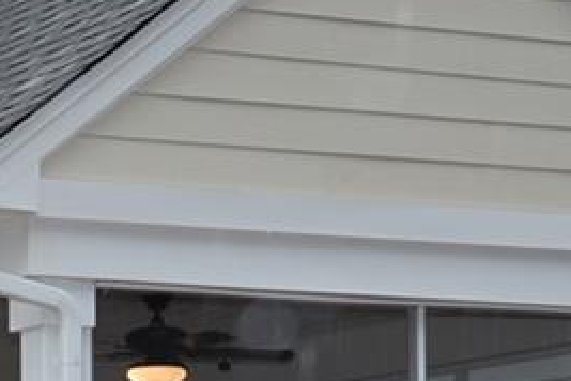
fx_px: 2918
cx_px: -383
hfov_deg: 10.6
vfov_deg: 7.2
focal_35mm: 184
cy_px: 752
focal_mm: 24
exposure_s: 1/125
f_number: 5.6
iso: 100
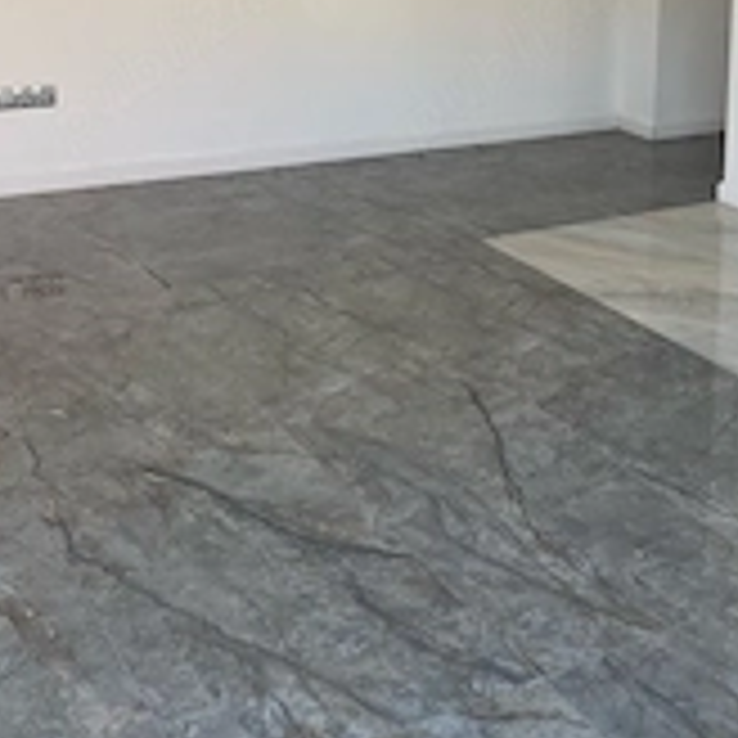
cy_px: 90
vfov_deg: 29.4
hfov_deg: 29.5
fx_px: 1351
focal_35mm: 56
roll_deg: -1.9
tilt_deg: -10.3
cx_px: 634
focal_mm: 4.25
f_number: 1.8
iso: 64
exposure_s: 1/121
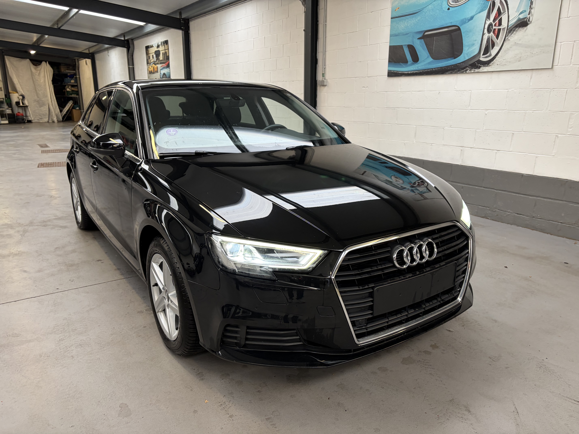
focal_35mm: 26
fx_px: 435
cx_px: 290
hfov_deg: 67.3
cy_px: 217
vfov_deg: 53.1
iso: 100
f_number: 1.6
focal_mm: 5.96
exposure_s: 1/100
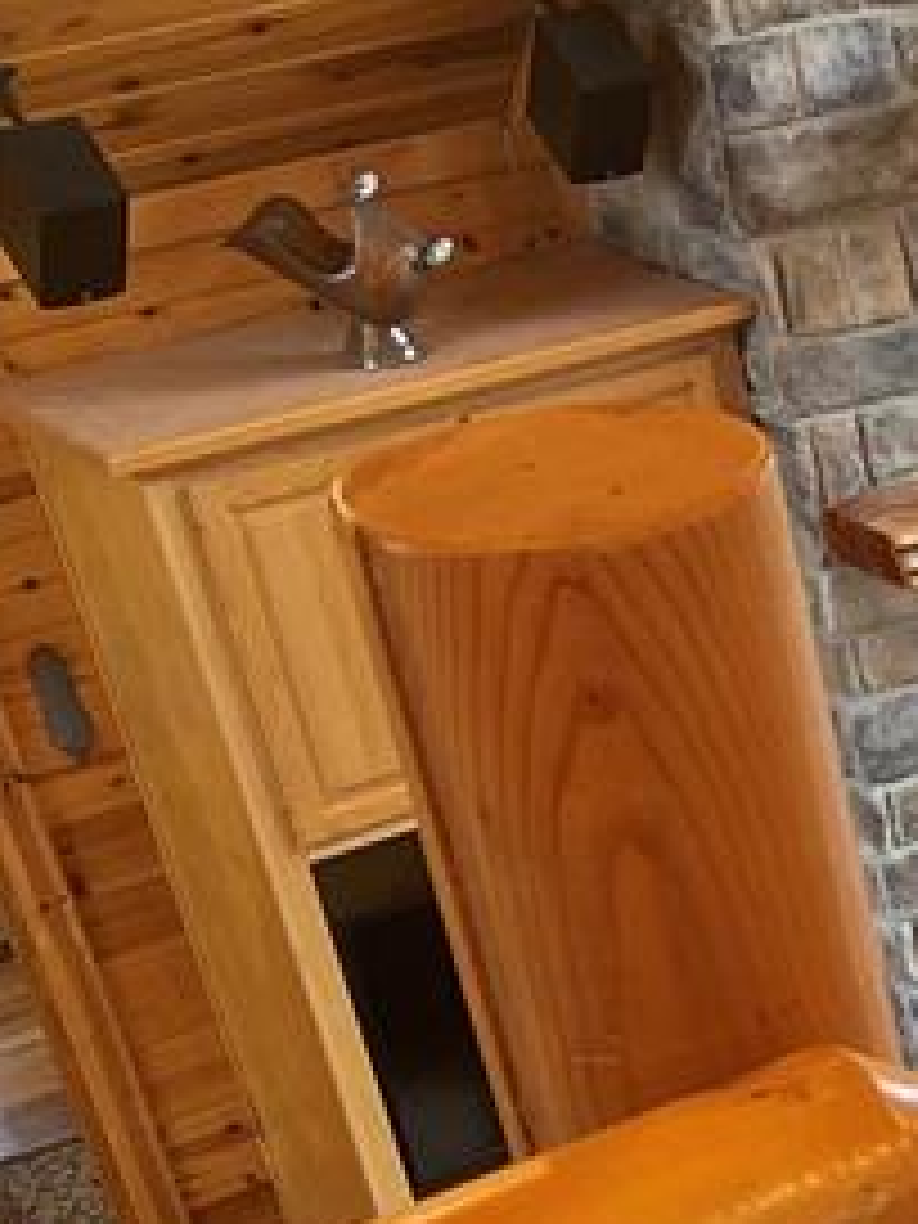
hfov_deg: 13.2
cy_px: 1503
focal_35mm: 98
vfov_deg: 18.8
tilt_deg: -34.3
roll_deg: +4.3
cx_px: 1796
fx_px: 3465
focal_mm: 5.1
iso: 80
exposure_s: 1/60
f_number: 1.6
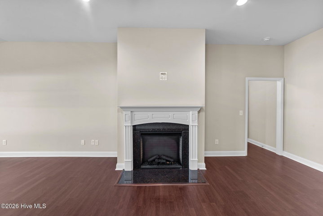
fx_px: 126
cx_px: 162
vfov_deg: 81.3
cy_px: 108
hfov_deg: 104.2
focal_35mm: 14
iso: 100
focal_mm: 14
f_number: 9
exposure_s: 1.6
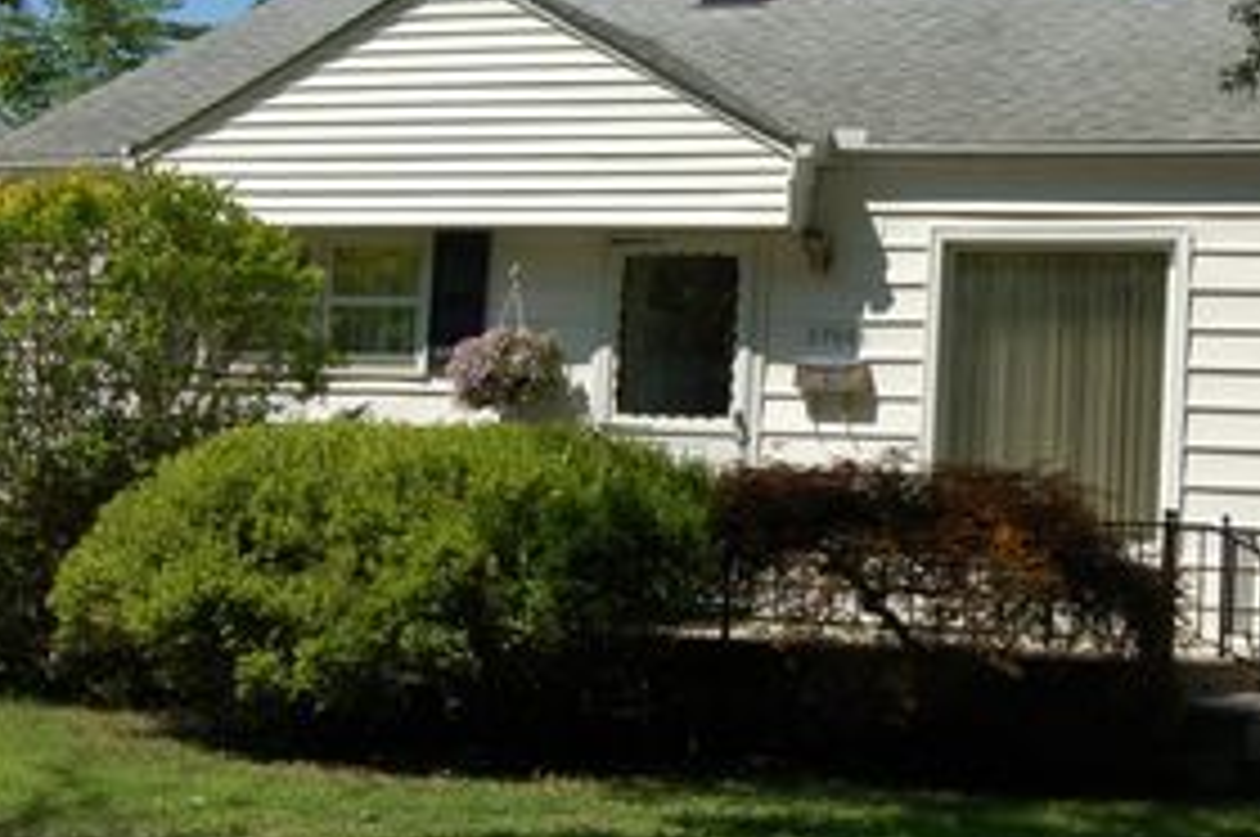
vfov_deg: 18.1
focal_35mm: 75
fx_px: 2622
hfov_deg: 26.7
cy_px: 320
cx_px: 945
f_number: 11
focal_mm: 28
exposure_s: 1/500
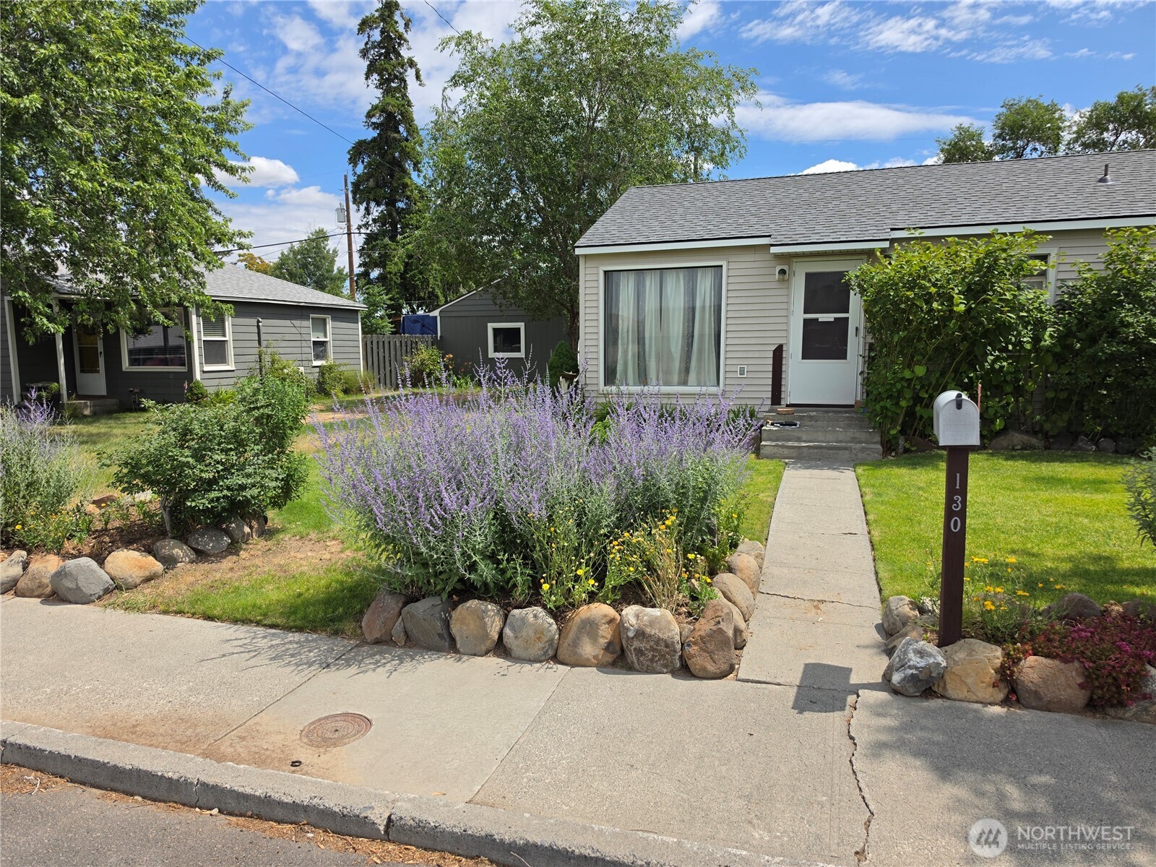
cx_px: 578
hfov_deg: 73.9
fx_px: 768
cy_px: 434
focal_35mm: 23
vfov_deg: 58.9
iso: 64
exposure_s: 1/7058
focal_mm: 6.5
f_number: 1.4
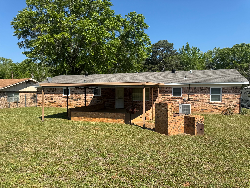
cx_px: 125
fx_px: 173
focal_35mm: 24
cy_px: 94
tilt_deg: -0.3
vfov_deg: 56.8
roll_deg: -1.6
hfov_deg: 71.6
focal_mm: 6.76
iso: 80
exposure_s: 1/3597
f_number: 1.78
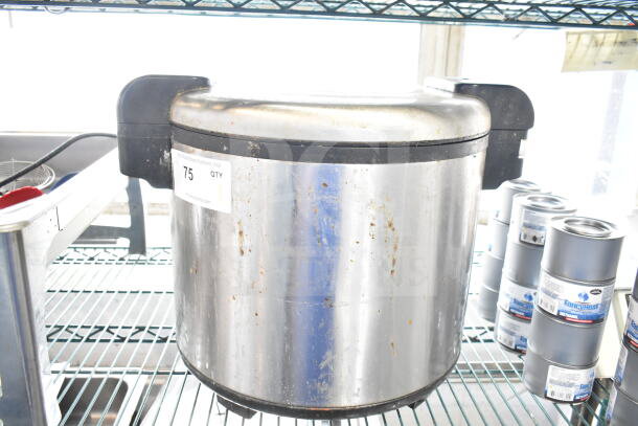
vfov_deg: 43.6
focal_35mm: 30
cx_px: 319
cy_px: 213
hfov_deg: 61.9
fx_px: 532
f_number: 5
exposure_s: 1/100
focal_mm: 20
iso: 1600
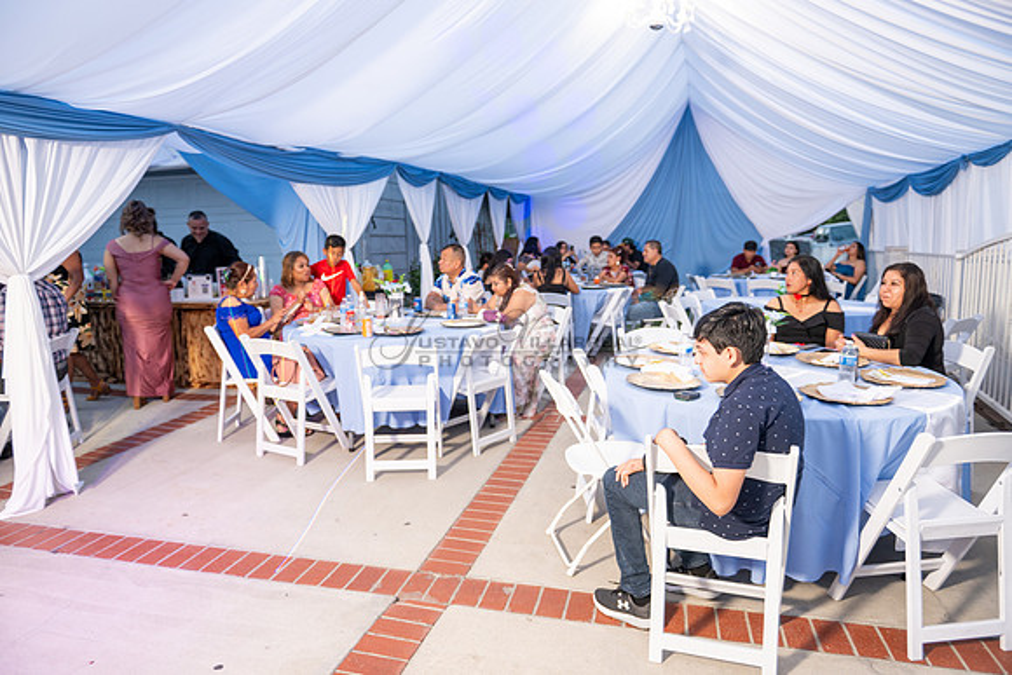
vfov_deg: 53.2
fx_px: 675
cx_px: 506
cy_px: 338
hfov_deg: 73.7
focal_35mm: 24
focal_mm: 24
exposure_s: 1/100
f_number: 3.2
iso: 250
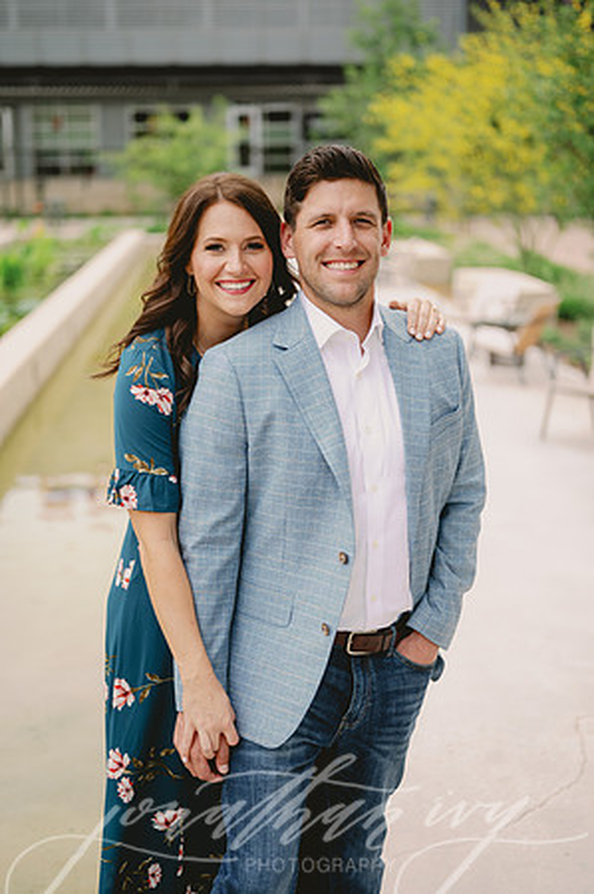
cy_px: 447
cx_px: 297
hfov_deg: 26.9
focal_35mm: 50
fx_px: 1240
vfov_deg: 39.6
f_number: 2
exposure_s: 1/640
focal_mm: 50
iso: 100
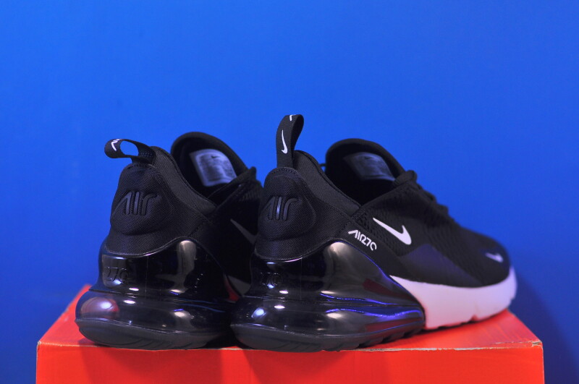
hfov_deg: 27.0
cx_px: 290
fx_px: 1205
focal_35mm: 75
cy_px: 192
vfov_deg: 18.1
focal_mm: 50
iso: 250
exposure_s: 1/320
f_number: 2.8
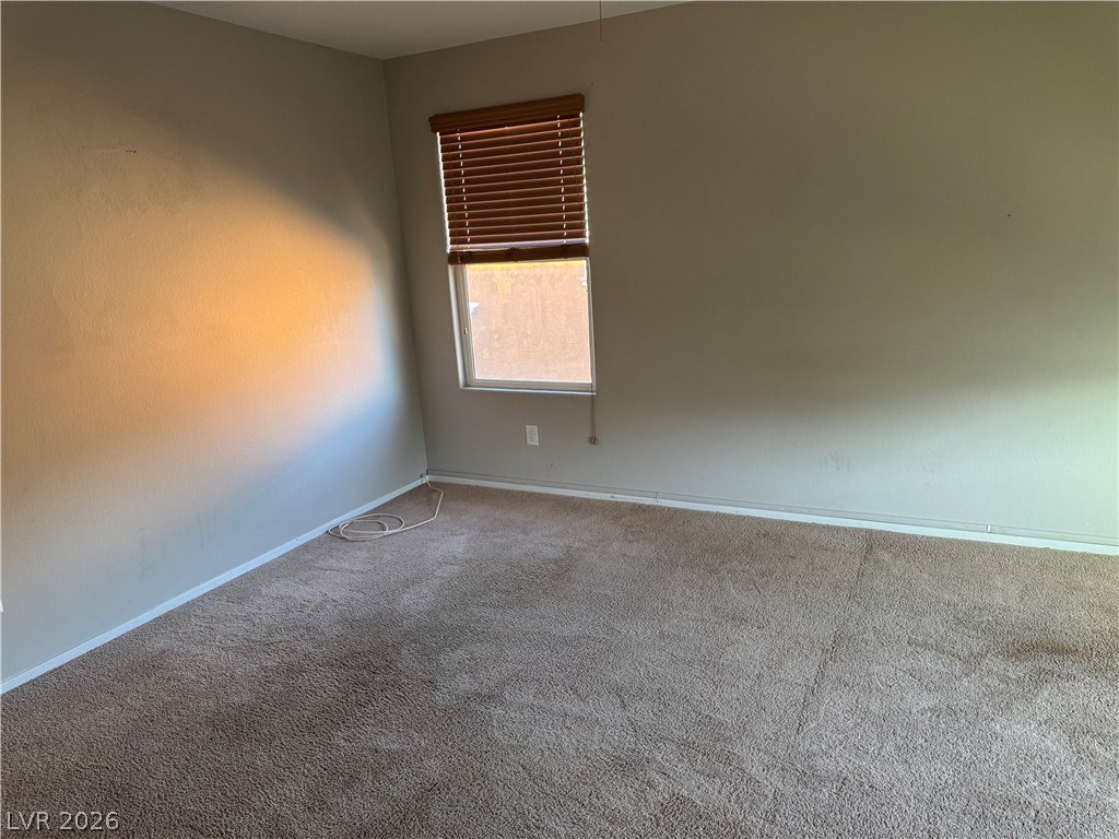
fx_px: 776
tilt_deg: -13.5
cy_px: 420
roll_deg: +3.2
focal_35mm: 24
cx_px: 560
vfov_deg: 56.8
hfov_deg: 71.6
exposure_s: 1/66
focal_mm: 6.76
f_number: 1.78
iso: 200
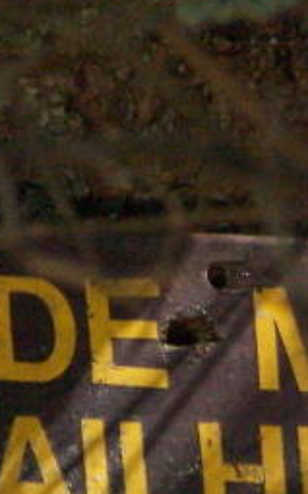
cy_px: 409
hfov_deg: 1.3
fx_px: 13628
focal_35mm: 1013
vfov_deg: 2.1
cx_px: 219
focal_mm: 39.5
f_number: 3.3
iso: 400
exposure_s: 1/100
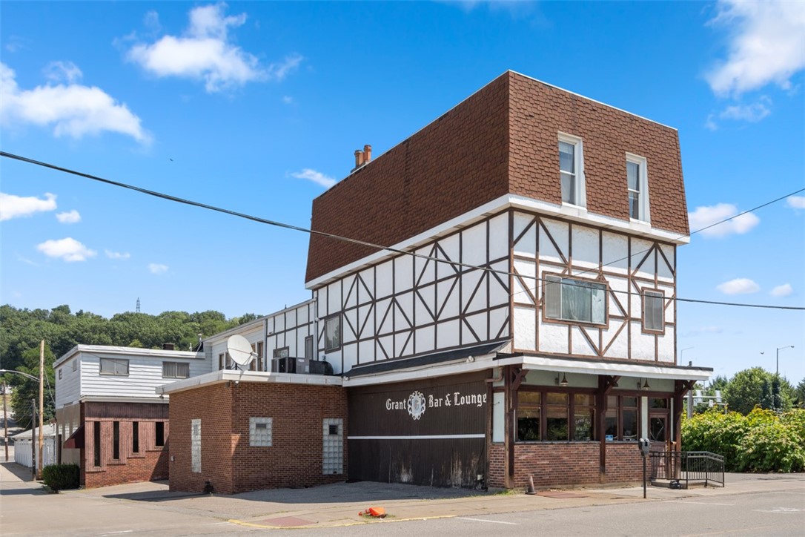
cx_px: 402
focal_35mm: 30
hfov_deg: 61.9
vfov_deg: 43.6
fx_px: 671
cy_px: 268
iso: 400
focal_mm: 30
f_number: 8
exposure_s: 1/1250
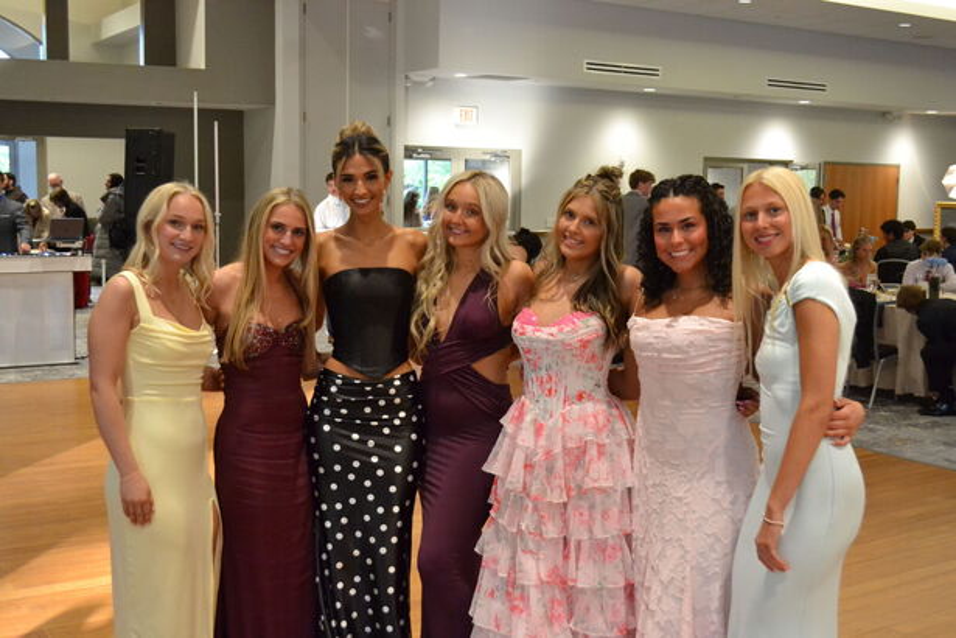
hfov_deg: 45.0
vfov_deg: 30.8
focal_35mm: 44
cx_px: 478
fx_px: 1155
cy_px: 319
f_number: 4.5
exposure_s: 1/60
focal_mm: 29
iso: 3200
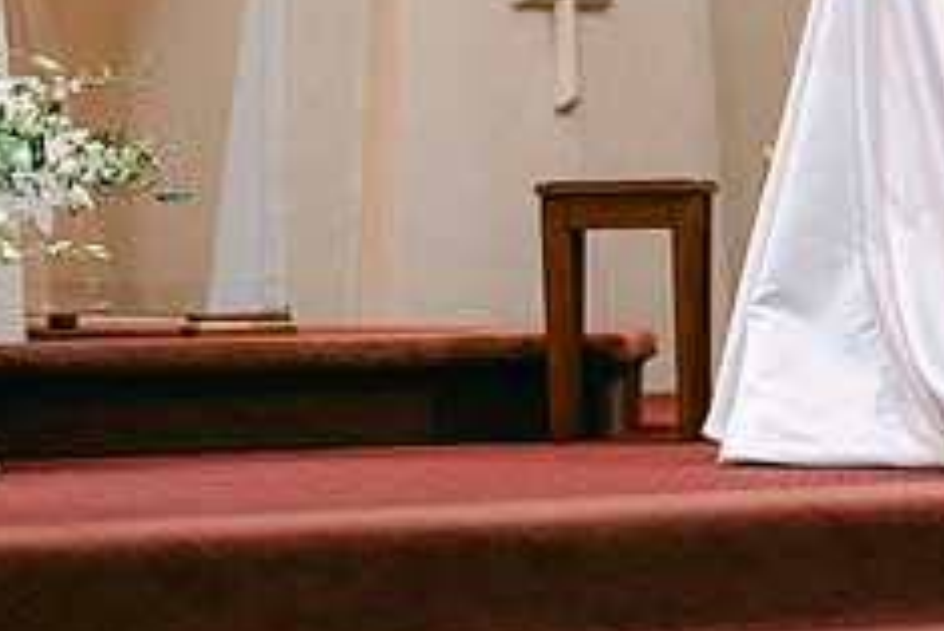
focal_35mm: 218
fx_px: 5720
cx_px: 1141
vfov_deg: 6.3
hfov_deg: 9.3
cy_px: -140
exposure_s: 1/125
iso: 450
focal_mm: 85
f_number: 1.8
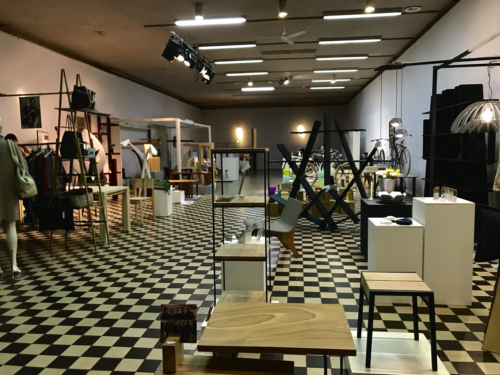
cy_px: 188
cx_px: 250
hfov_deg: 63.4
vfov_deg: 49.7
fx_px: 404
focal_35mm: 28
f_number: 1.8
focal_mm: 3.99
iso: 50
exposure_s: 1/17
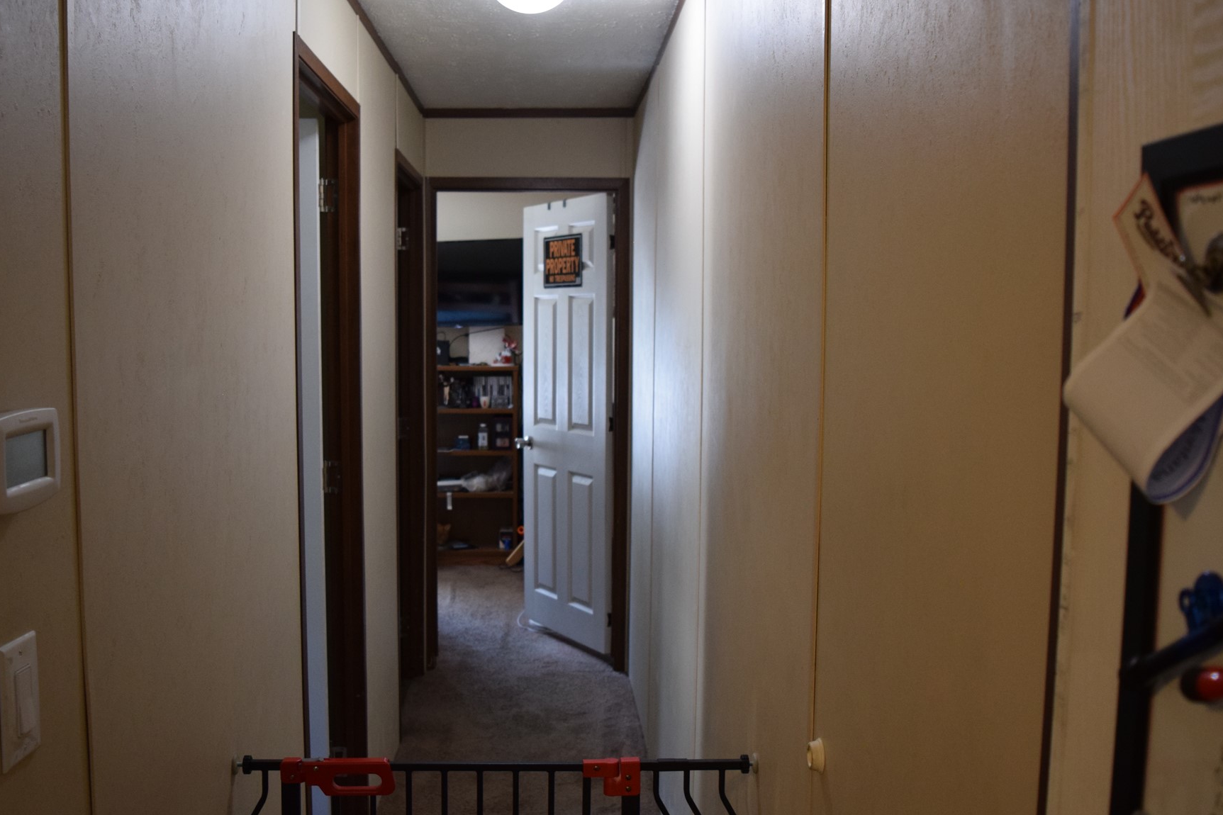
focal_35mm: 34
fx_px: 1155
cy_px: 444
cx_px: 562
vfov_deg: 38.9
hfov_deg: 55.7
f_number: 3.5
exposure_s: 1/60
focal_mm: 18
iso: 1100
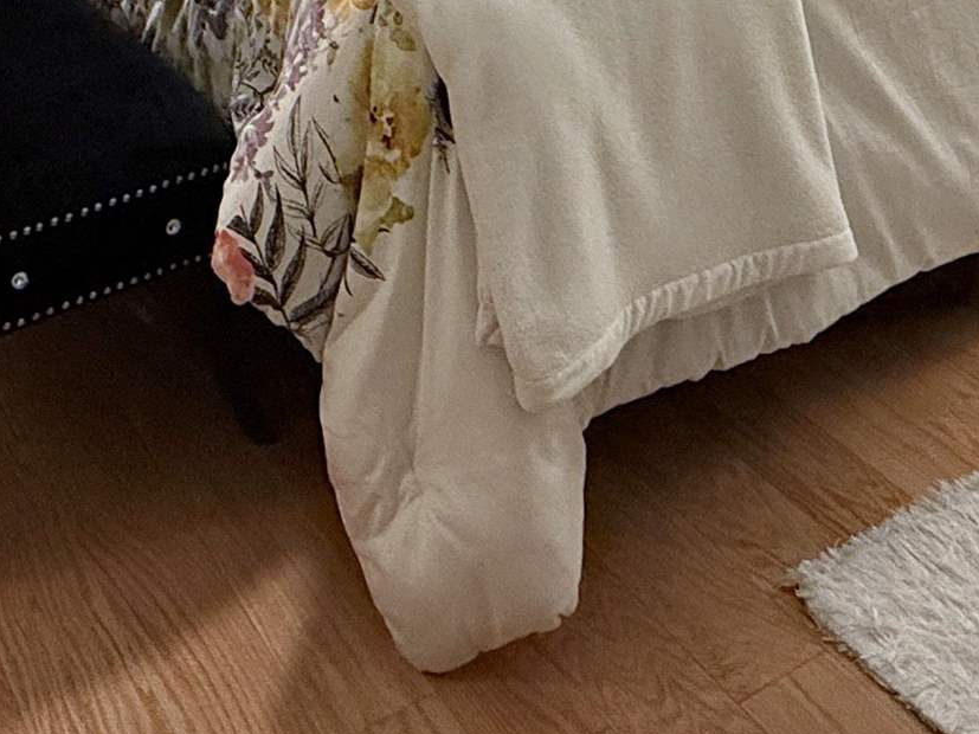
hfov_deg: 36.6
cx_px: 374
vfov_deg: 21.9
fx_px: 1470
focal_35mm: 52
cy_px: -445
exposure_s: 1/60
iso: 250
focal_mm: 2.22
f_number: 2.2
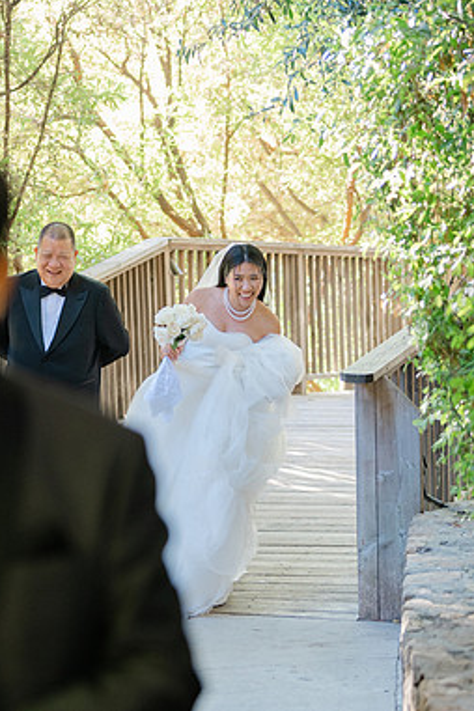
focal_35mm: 114
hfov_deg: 11.9
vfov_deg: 17.9
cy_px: 353
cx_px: -17
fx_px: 2251
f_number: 1.8
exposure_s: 1/100
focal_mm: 50
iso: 400
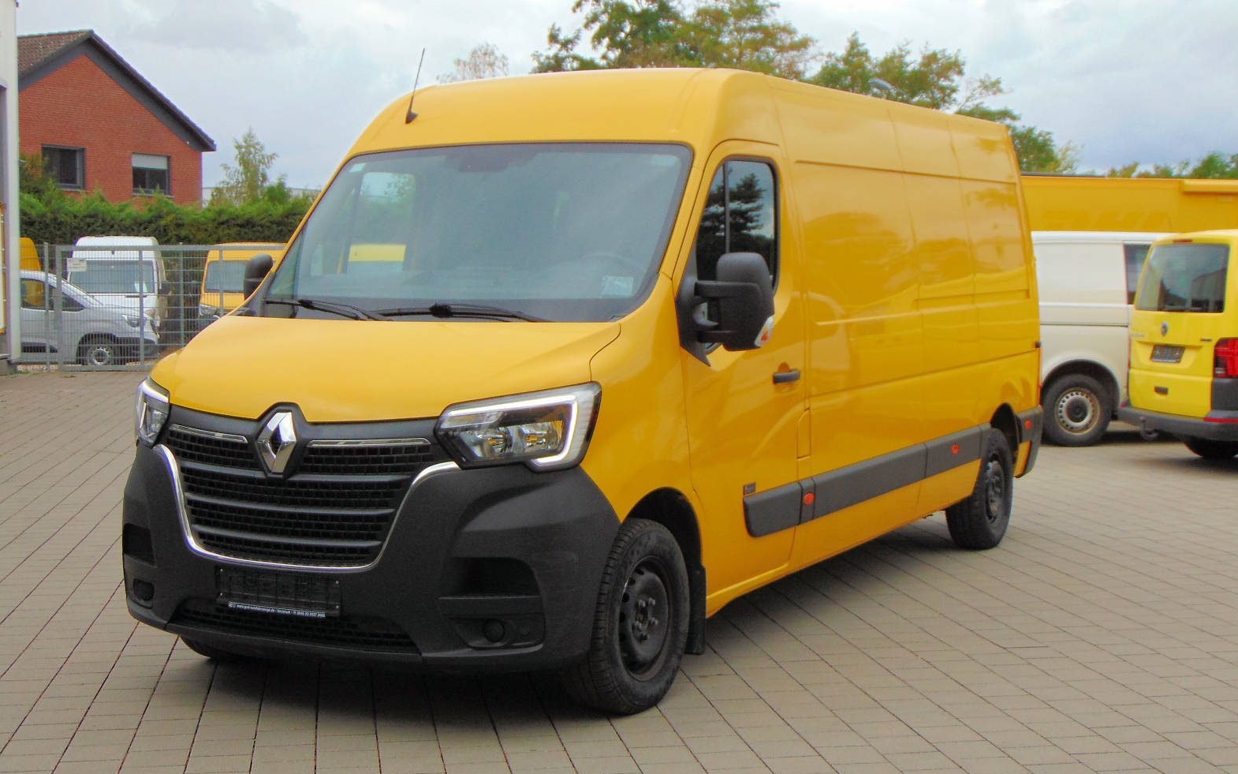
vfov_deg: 24.0
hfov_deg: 37.5
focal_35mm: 54
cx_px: 630
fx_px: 1822
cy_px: 380
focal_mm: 9
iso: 80
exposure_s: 1/250
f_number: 3.5
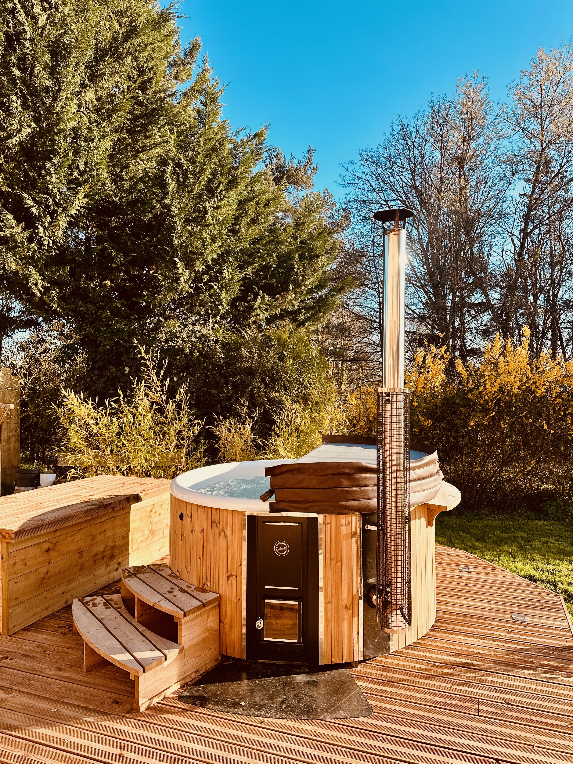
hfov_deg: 56.8
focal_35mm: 24
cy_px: 382
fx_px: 530
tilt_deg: +0.4
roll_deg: -0.9
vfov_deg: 71.6
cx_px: 286
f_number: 1.78
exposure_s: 1/1119
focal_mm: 6.86
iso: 80
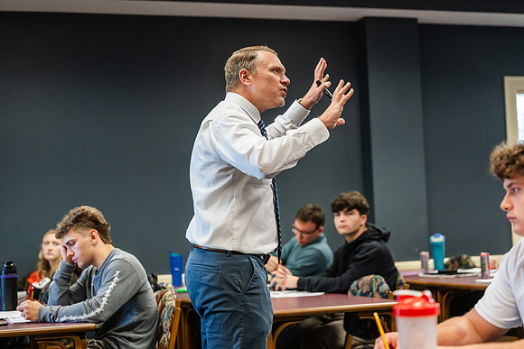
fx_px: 1019
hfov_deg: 28.8
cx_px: 262
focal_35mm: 70
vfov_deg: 19.5
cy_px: 174
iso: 2000
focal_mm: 70
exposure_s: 1/200
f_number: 2.8
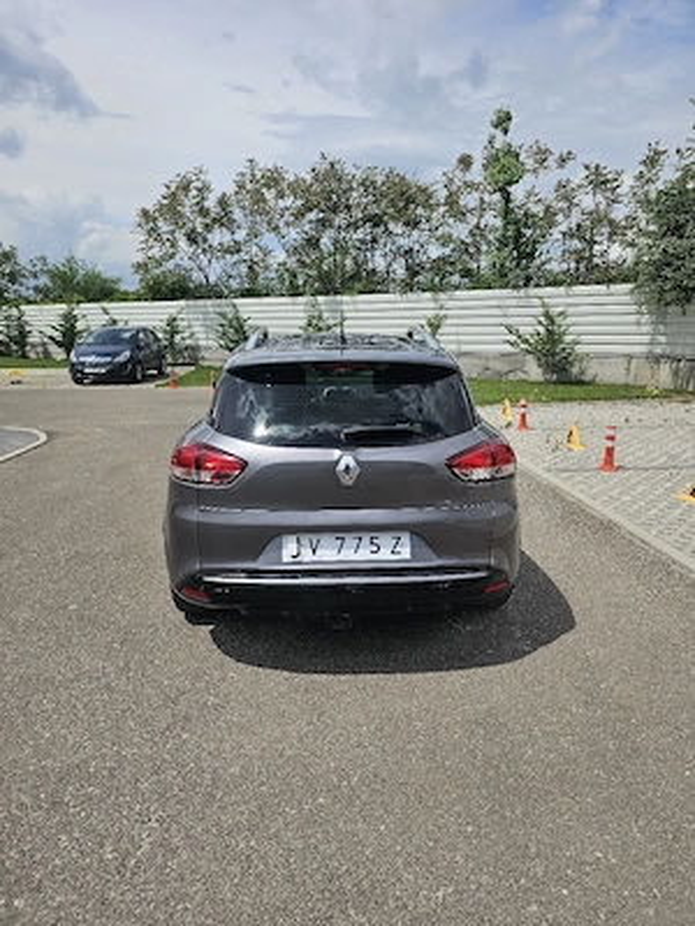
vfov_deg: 73.9
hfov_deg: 58.9
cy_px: 463
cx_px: 348
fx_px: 616
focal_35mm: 23
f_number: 1.7
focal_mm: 6.3
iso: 10
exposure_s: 1/1429
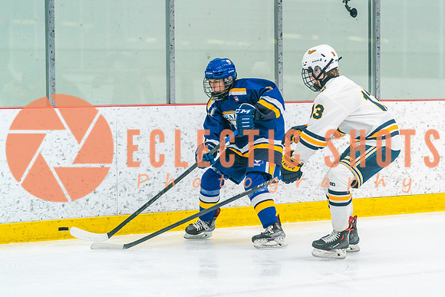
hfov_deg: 12.9
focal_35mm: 159
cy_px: 148
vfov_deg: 8.6
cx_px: 280
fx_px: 1967
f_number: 2.8
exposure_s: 1/1250
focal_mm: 124
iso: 3200
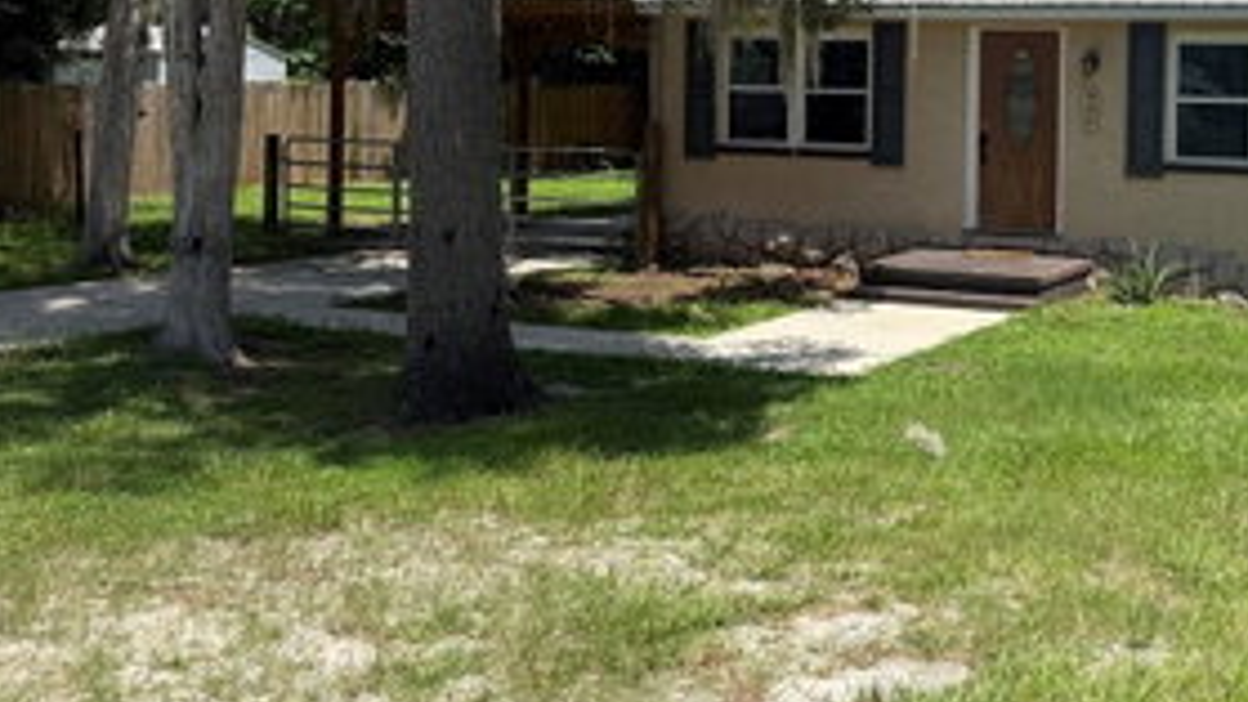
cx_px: 1033
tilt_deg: -1.0
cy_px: 94
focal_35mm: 48
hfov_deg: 40.7
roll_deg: +0.1
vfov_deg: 24.3
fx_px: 1589
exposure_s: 1/4405
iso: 80
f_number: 1.78
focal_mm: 6.76
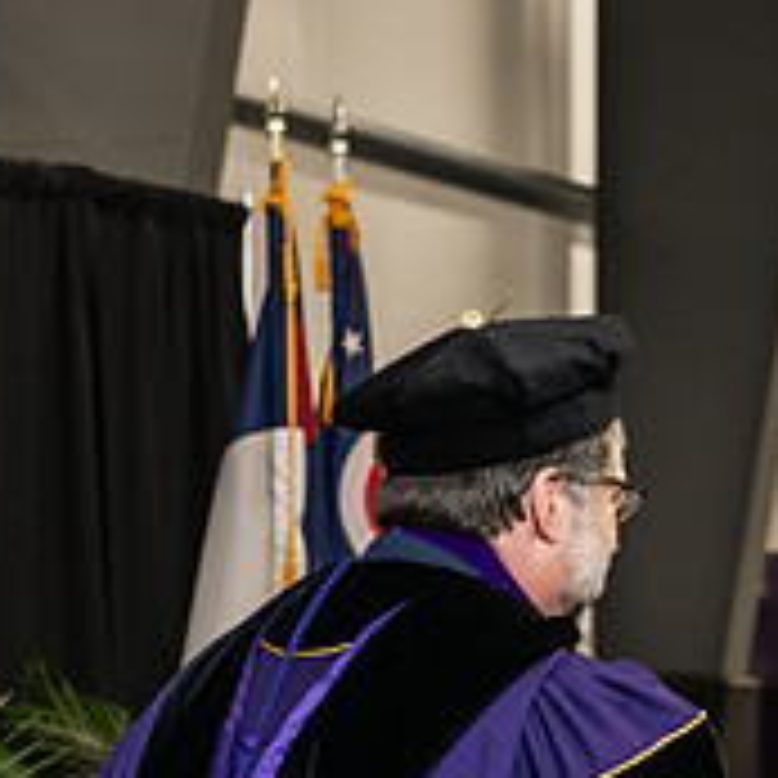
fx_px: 5086
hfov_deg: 8.7
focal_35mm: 200
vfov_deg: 8.7
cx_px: 738
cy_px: 821
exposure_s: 1/200
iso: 2500
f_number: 5
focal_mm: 70
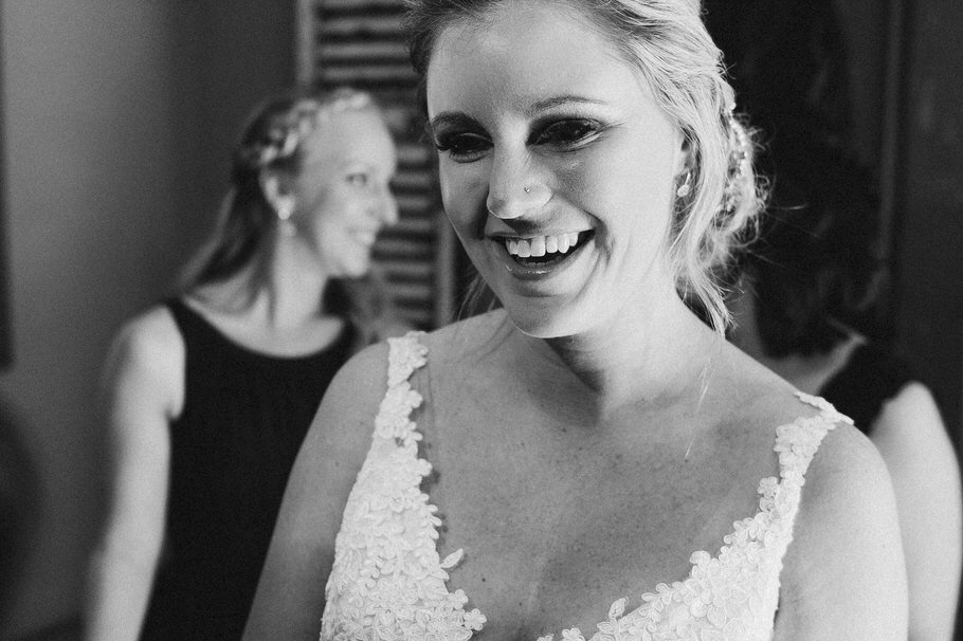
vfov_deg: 26.5
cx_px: 423
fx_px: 1364
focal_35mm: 51
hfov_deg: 38.8
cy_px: 333
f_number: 2.8
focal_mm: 29
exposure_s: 1/125
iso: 500
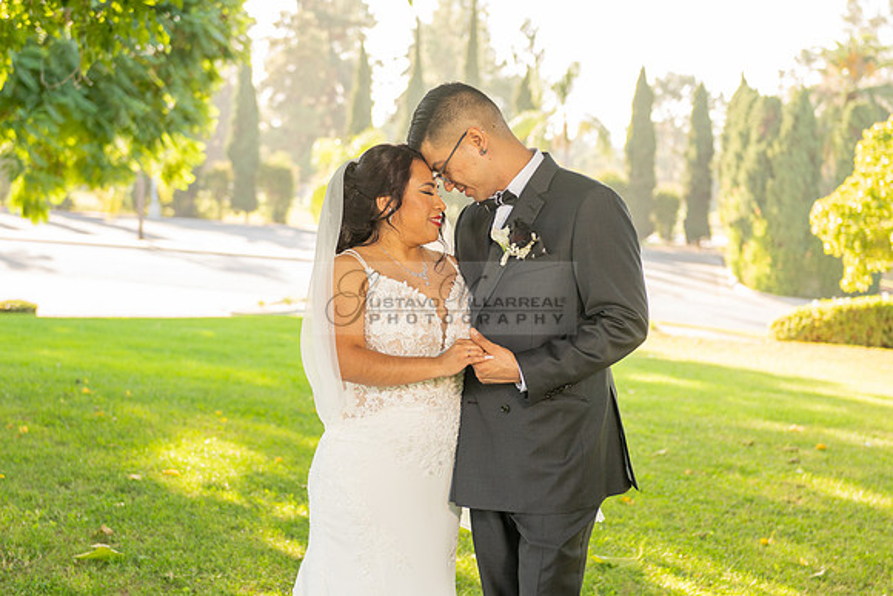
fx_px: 1708
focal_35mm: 69
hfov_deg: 29.3
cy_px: 328
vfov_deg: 19.8
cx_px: 447
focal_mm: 56
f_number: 3.5
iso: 200
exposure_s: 1/200
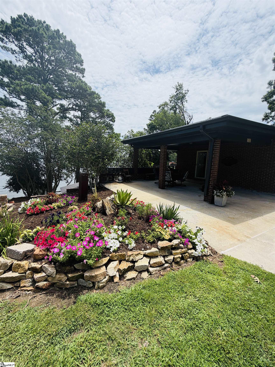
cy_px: 184
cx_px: 138
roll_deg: -1.5
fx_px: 148
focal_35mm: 14
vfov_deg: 102.1
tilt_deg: -7.6
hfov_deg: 85.7
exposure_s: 1/1368
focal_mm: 2.22
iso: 20
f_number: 2.2
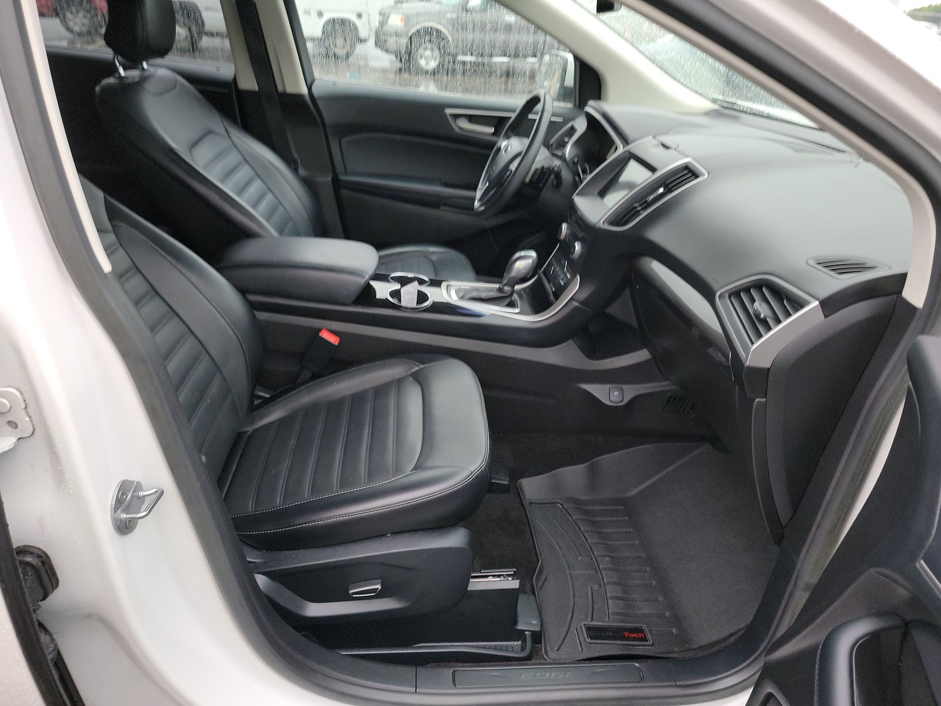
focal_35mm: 24
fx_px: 652
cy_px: 353
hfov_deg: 71.6
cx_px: 470
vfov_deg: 56.8
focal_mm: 6.7
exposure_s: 1/59
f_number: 1.8
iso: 309
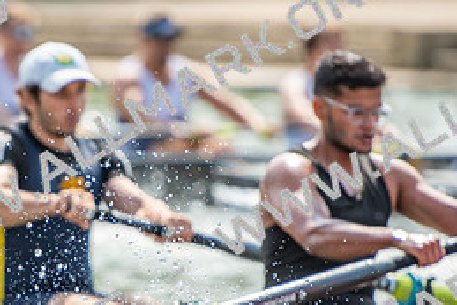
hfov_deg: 3.1
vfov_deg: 2.0
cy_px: 285
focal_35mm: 673
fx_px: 8548
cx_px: 85
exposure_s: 1/2500
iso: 200
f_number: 2.8
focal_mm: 200
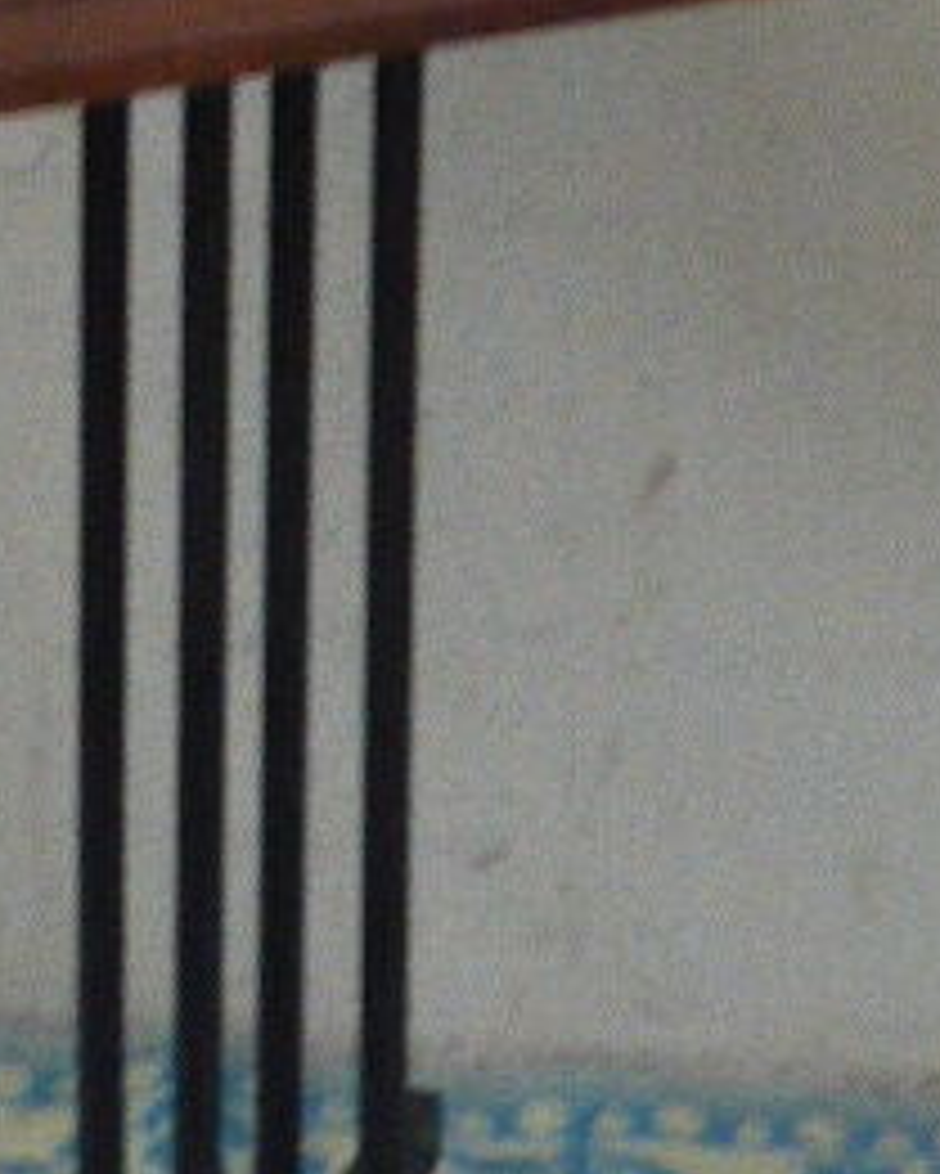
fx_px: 7577
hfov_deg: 7.1
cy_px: 423
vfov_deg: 8.9
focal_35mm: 218
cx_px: 270
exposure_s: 1/4
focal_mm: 15.1
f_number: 5.2
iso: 1000
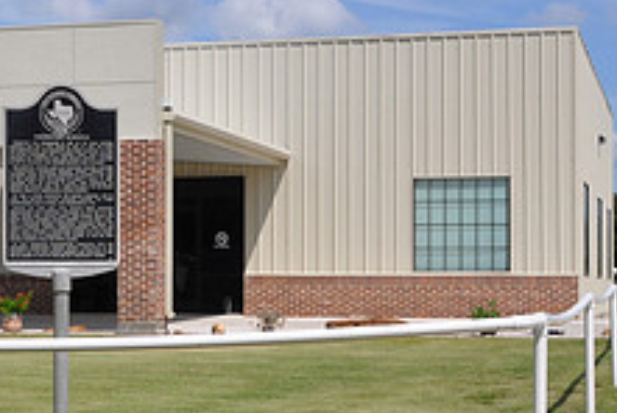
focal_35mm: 102
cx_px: 106
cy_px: 230
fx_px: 1750
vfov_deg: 13.5
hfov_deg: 19.7
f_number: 14
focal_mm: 26
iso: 200
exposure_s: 1/160
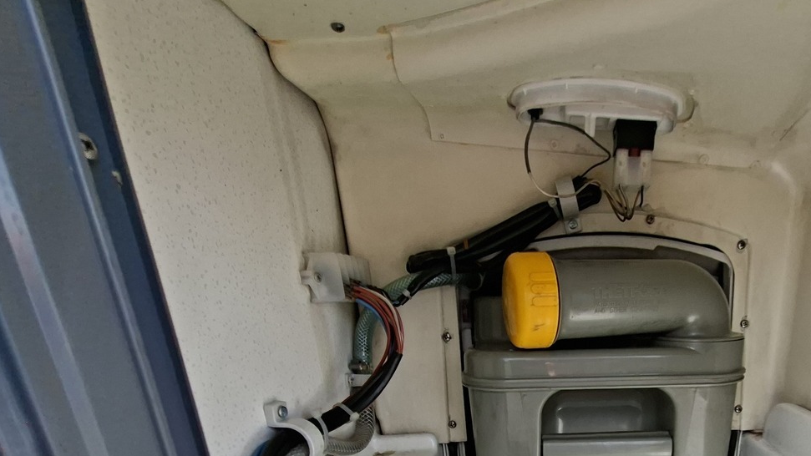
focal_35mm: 21
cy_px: 444
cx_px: 556
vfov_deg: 46.0
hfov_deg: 80.4
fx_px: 452
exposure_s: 1/498
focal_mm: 1.74
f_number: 2.2
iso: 40
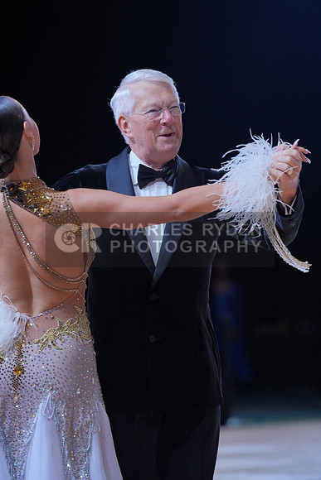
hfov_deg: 7.5
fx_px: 2433
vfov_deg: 11.3
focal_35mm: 182
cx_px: 160
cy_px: 240
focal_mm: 182
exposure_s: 1/400
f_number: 4
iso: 500
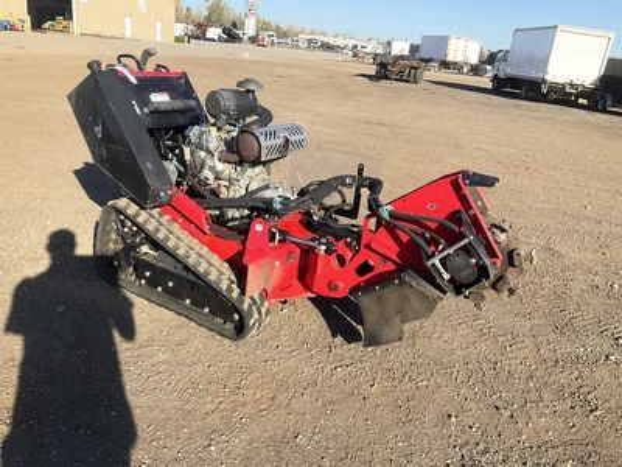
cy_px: 234
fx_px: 521
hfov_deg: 61.7
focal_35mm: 29
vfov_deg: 48.2
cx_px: 311
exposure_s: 1/929
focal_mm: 3
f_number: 1.8
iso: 25
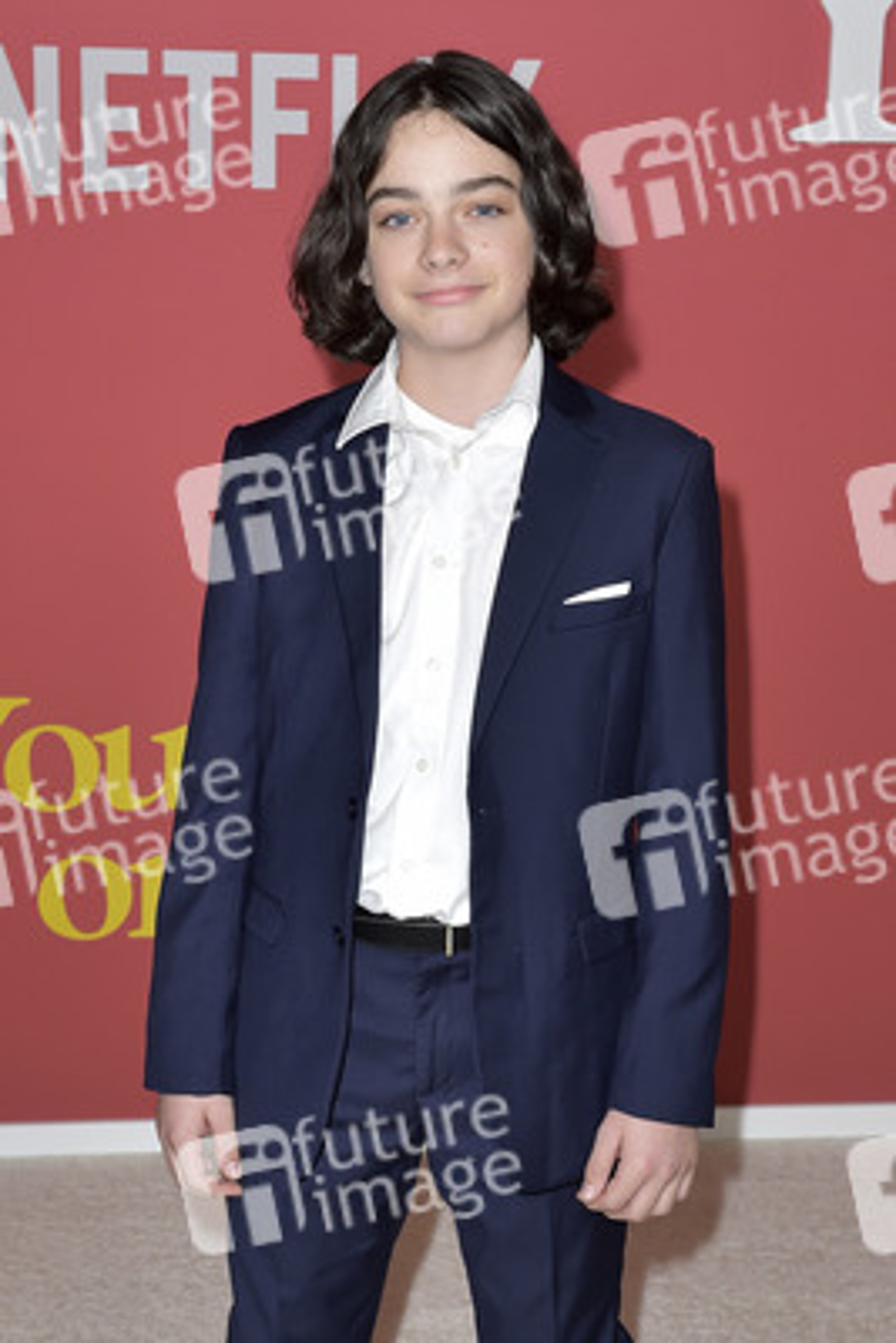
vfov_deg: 39.6
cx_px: 448
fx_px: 1865
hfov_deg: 27.0
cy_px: 672
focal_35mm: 50
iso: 400
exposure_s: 1/250
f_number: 6.3
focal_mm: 50
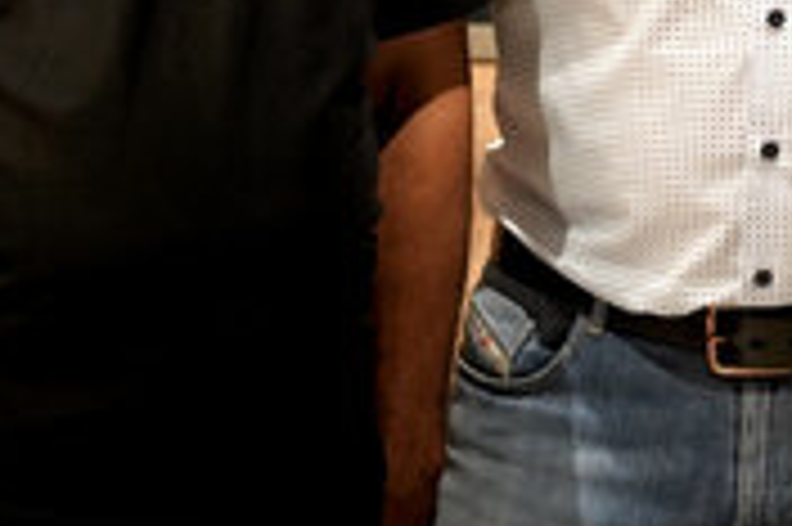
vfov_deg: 9.0
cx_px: 945
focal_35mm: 149
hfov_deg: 13.4
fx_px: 3275
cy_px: -270
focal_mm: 35
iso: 1000
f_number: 1.8
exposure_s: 1/160
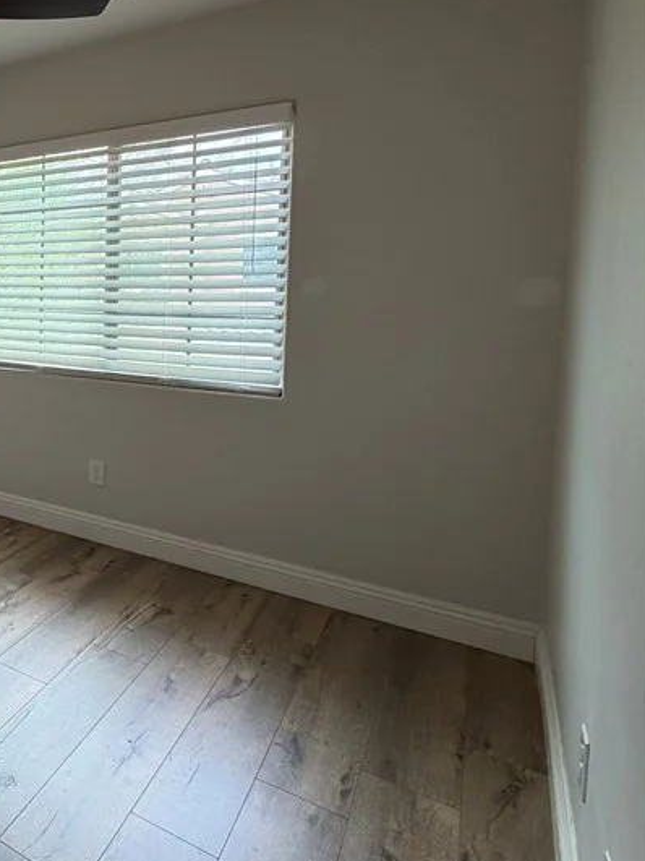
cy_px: 328
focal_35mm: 27
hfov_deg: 36.1
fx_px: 671
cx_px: -175
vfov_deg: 64.5
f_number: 2.2
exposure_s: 1/120
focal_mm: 2.22
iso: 125
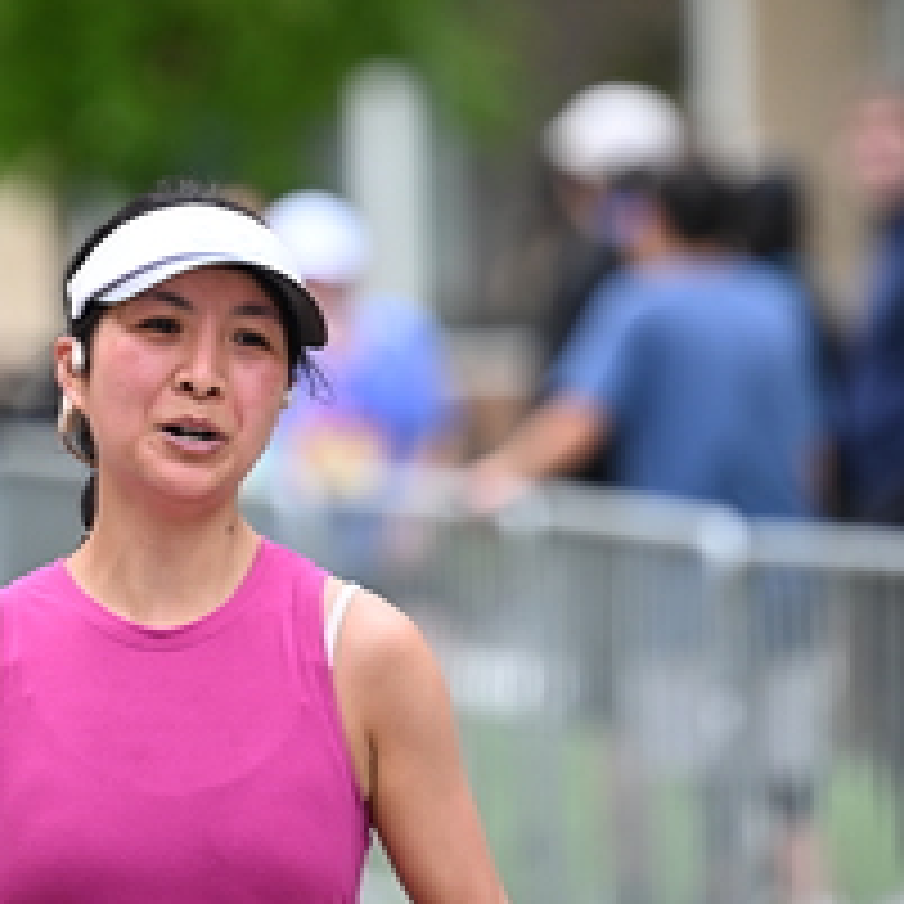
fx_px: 12055
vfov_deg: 4.3
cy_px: 355
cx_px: 277
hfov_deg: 4.3
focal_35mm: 408
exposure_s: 1/2000
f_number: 2.8
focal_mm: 175
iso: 640
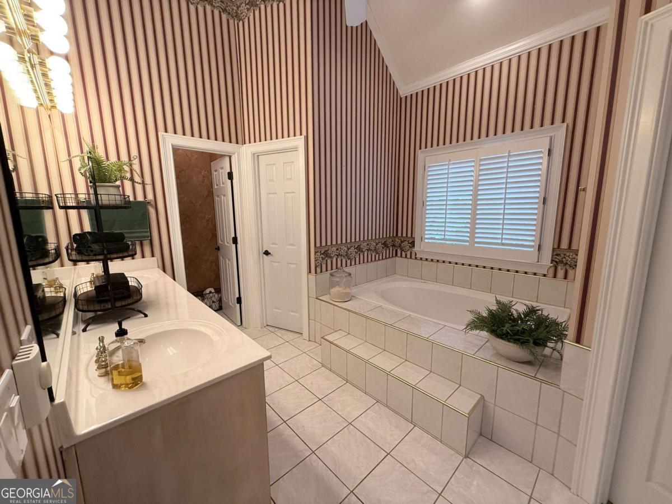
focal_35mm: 14
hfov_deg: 102.1
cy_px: 252
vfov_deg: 85.7
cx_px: 336
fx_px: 272
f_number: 2.2
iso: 250
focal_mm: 2.22
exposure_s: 1/120
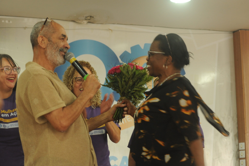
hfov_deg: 25.4
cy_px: 83
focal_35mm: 80
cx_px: 124
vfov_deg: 17.1
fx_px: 553
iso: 2500
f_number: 6.3
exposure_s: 1/60
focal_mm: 80
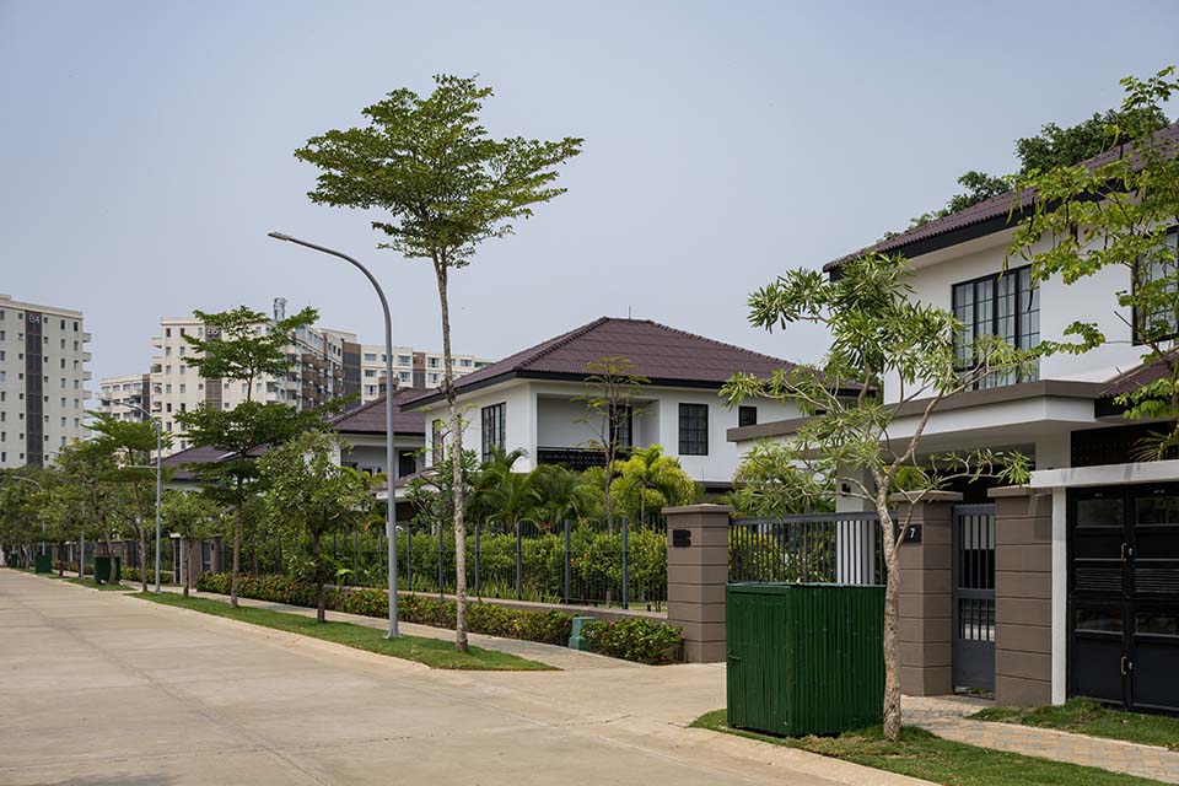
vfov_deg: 33.4
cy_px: 393
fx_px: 1310
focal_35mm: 40
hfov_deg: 48.5
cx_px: 590
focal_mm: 40
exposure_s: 1/400
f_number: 8
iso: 125
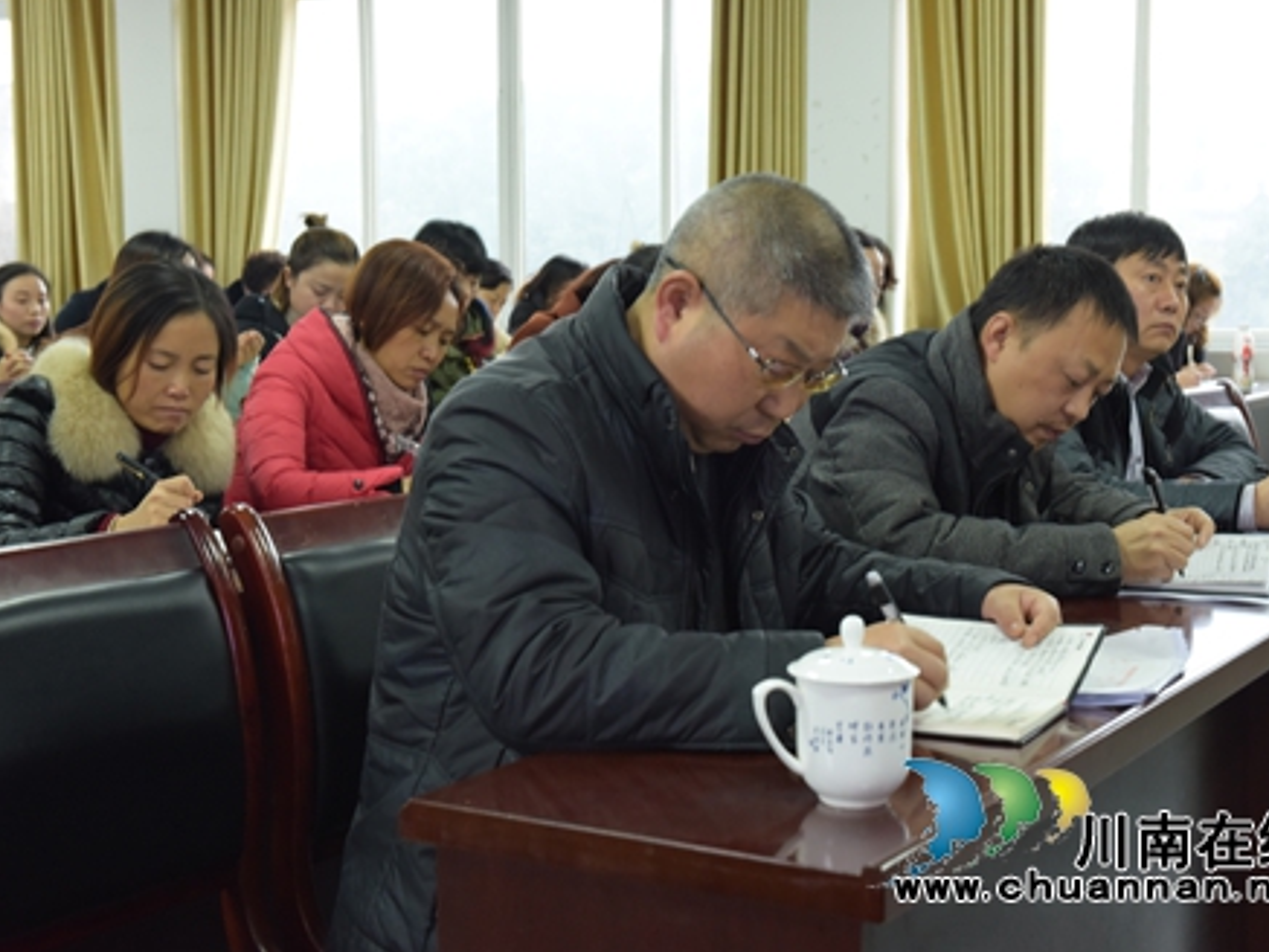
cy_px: 482
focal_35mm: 55
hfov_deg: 34.9
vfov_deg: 26.6
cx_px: 680
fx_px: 2017
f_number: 7.1
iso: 2000
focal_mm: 50
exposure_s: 1/8
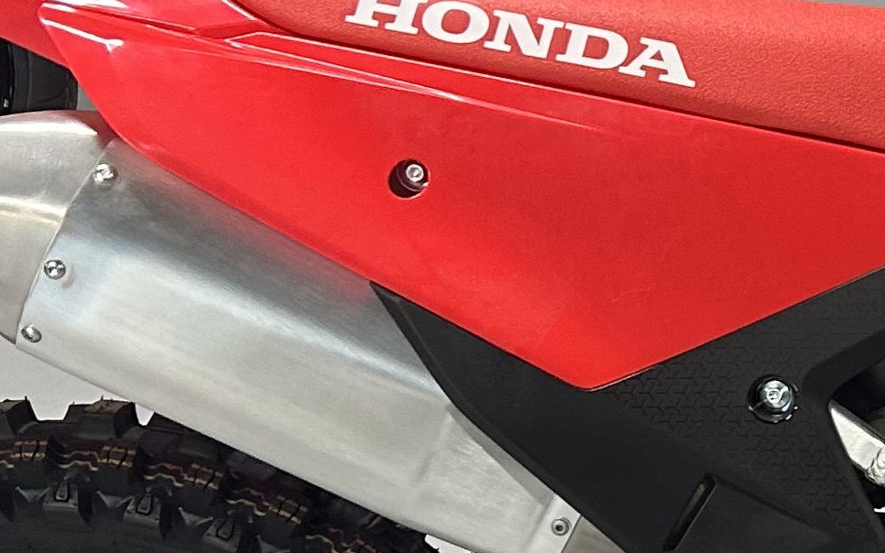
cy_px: 504
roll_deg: -1.8
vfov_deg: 11.3
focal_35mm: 115
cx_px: 1177
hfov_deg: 17.0
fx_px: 2774
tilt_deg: -25.0
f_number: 1.5
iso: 125
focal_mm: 5.7
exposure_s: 1/60
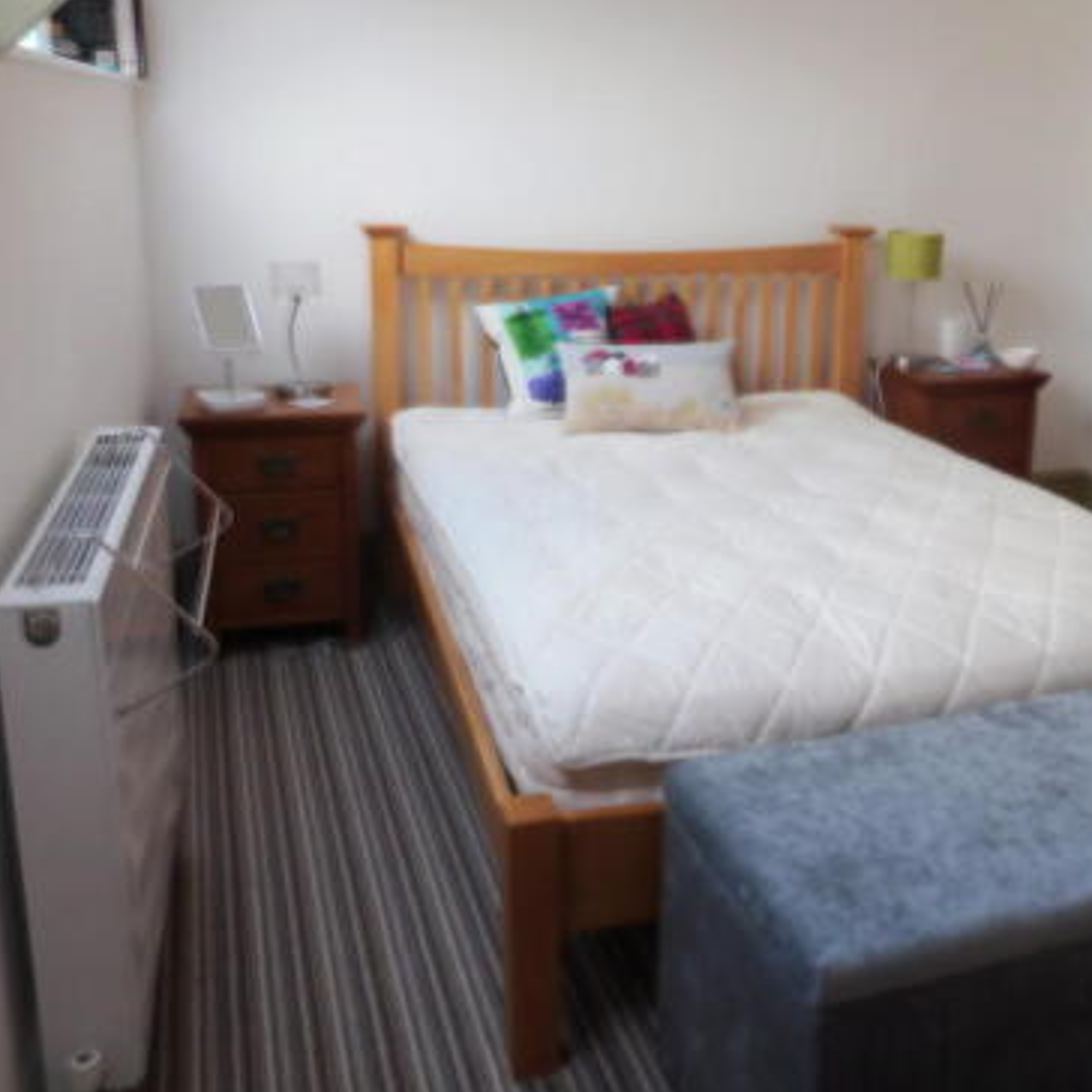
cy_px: 458
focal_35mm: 34
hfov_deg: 47.8
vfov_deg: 48.3
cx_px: 706
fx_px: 1213
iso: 125
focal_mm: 4.3
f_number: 3.3
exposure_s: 1/50
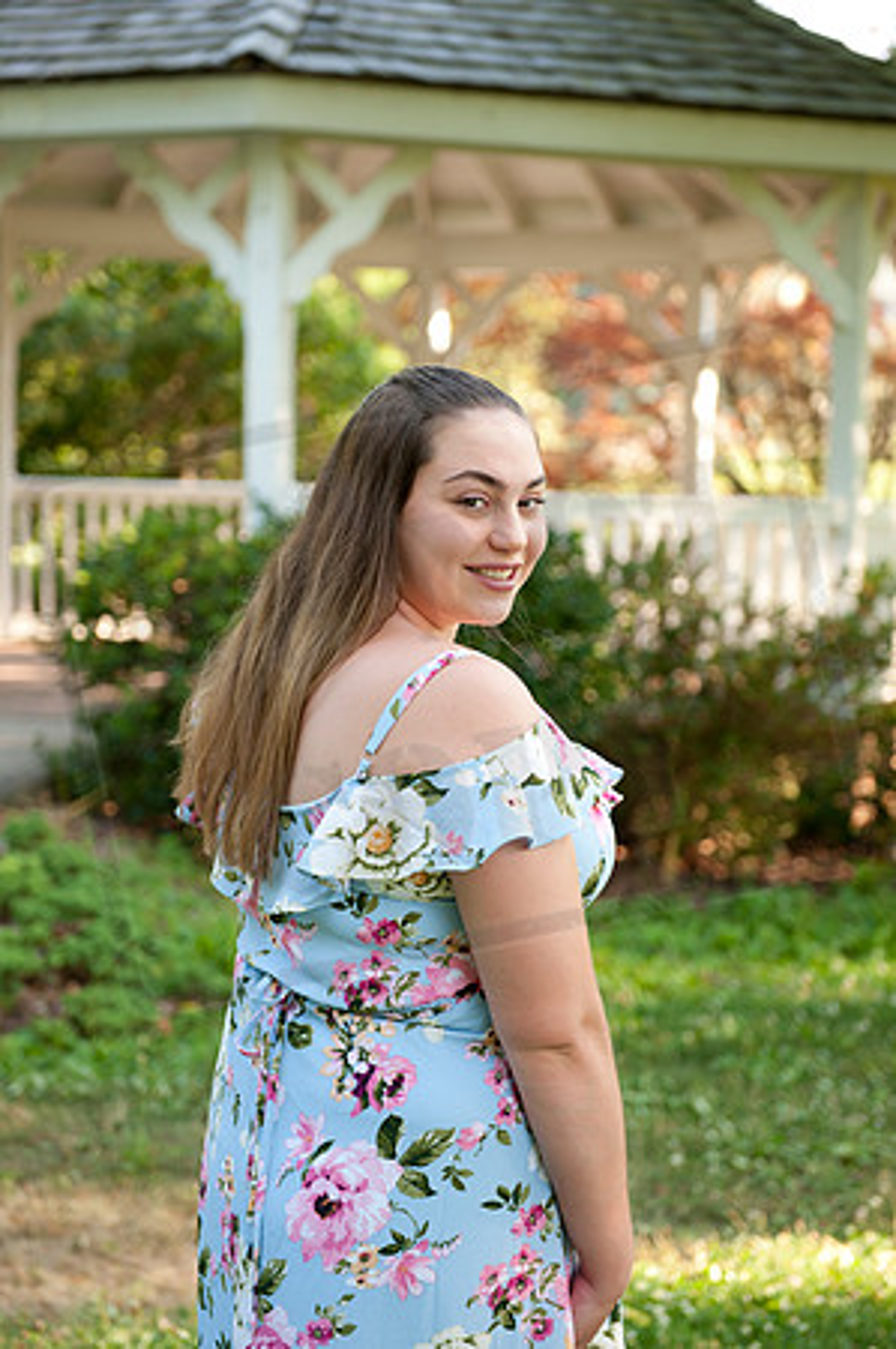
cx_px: 448
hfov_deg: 19.4
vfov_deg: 28.9
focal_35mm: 70
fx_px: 2619
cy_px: 674
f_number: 4
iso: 160
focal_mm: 70
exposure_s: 1/80
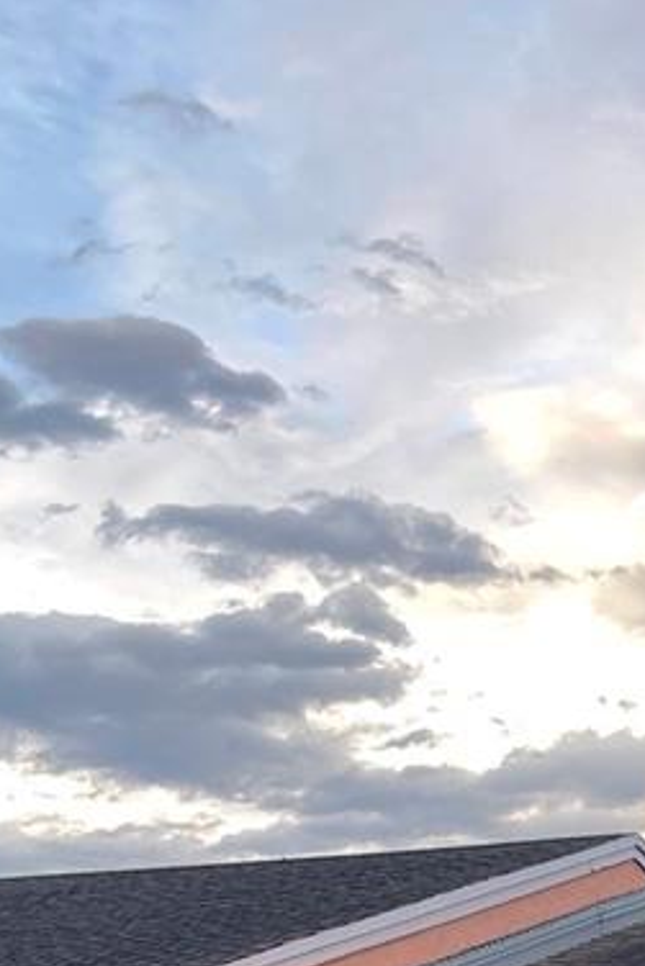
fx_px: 2228
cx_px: 884
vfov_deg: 22.3
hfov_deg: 15.5
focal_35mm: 83
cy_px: 1202
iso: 32
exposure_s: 1/124
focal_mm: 5.1
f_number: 1.6
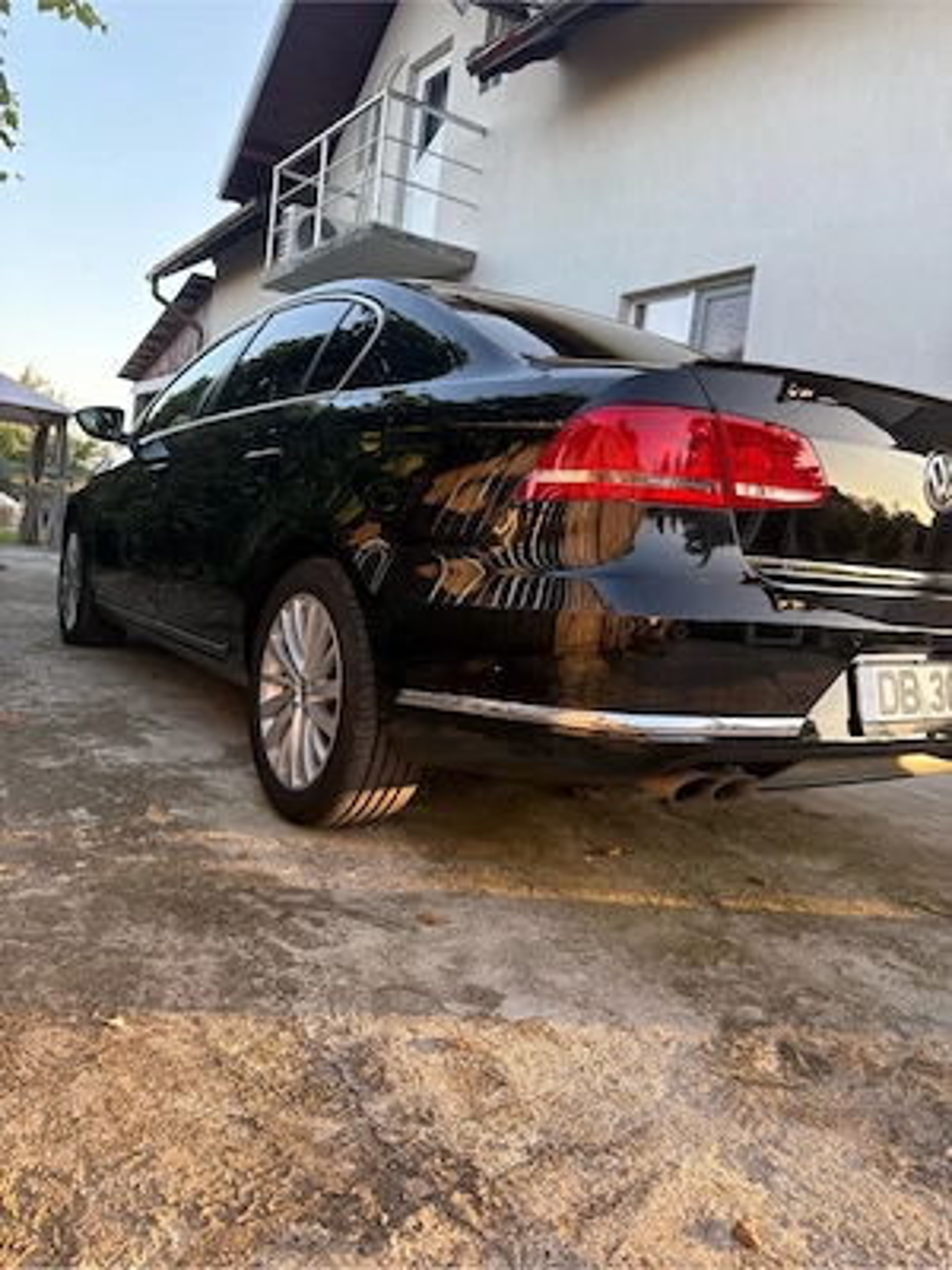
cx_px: 476
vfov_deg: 67.3
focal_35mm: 26
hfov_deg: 53.1
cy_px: 635
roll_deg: -6.1
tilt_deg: -7.6
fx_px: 953
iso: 32
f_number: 1.6
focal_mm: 5.96
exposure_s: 1/144
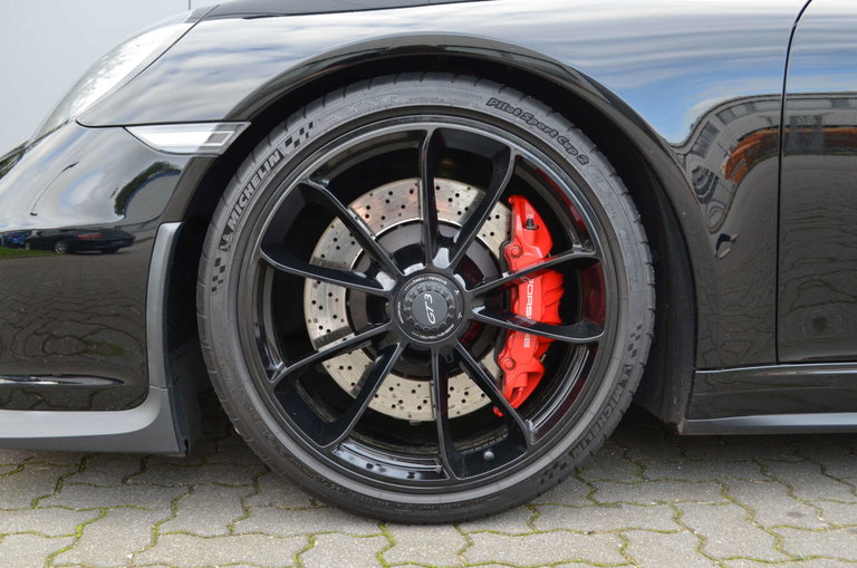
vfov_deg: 36.7
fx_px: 855
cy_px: 284
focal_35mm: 36
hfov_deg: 53.2
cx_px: 428
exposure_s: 1/100
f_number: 5
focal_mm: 24
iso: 400
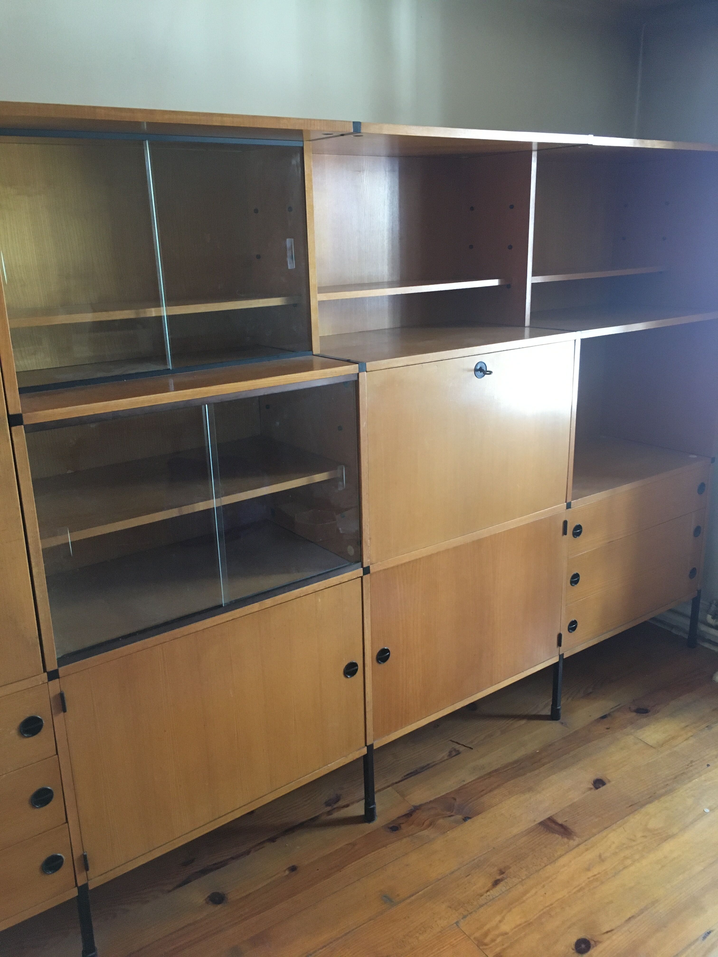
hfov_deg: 48.2
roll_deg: +0.2
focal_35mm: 29
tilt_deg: -15.2
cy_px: 478
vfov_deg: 61.7
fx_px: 802
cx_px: 359
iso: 200
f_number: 2.2
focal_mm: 4.15
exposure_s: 1/20
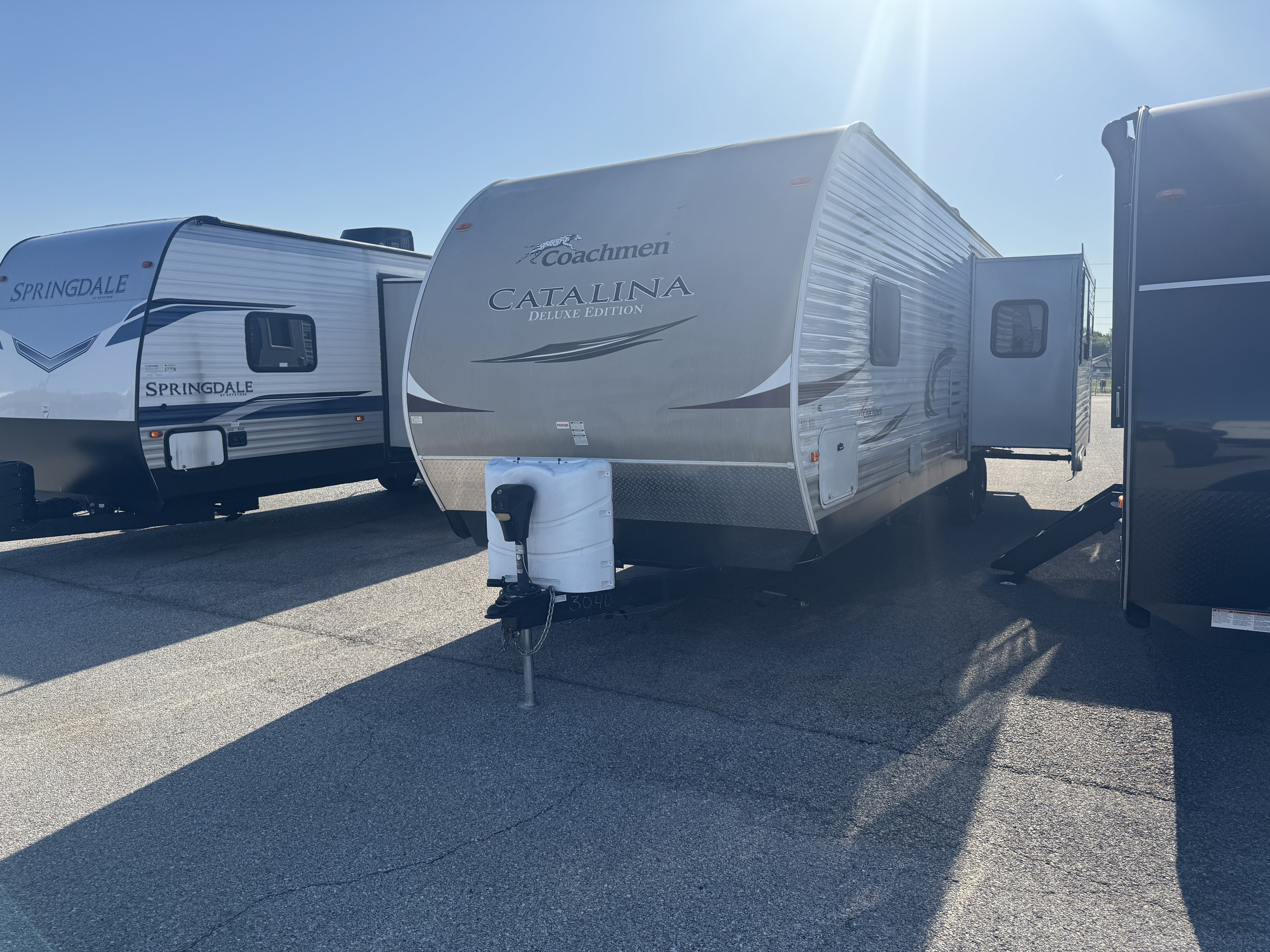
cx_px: 635
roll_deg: +0.0
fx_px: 881
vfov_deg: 56.8
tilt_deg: -7.3
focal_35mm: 24
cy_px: 476
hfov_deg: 71.6
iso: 80
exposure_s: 1/4049
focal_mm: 6.76
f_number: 1.78
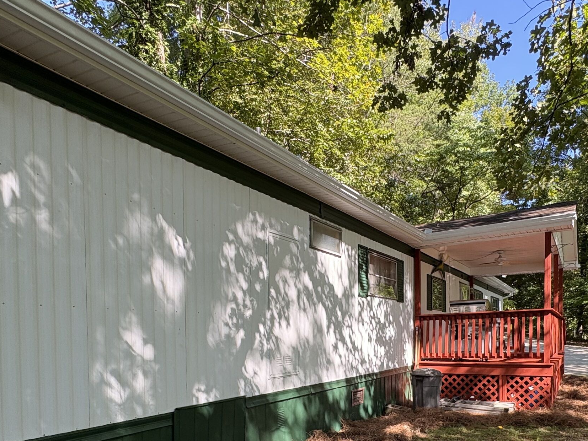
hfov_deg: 67.0
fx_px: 442
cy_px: 346
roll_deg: +1.4
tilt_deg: +0.3
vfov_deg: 50.2
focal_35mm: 26
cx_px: 334
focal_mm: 2.22
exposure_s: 1/238
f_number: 2.2
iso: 64
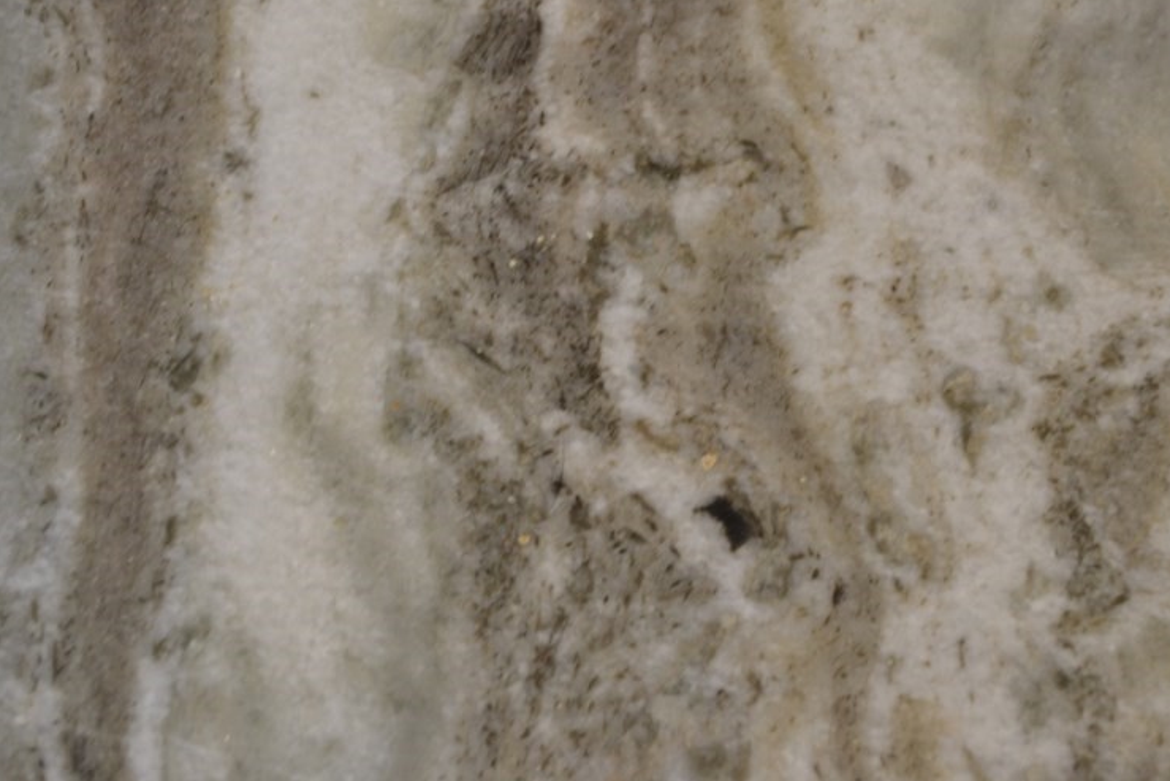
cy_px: 246
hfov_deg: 25.7
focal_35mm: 79
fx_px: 2568
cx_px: 652
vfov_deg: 17.2
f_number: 5
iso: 800
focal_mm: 38
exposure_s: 1/50
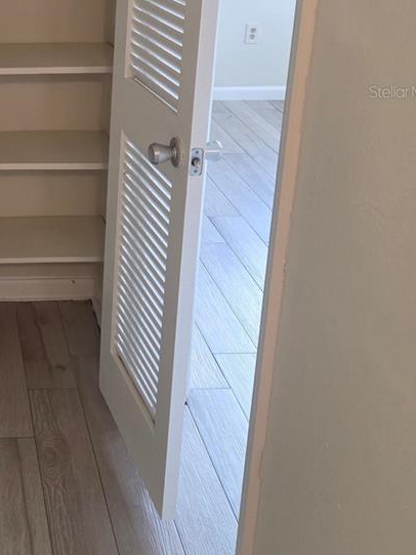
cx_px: -19
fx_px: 817
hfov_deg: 26.7
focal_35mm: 51
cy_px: 91
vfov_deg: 35.9
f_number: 1.8
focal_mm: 5.4
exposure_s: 1/120
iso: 500
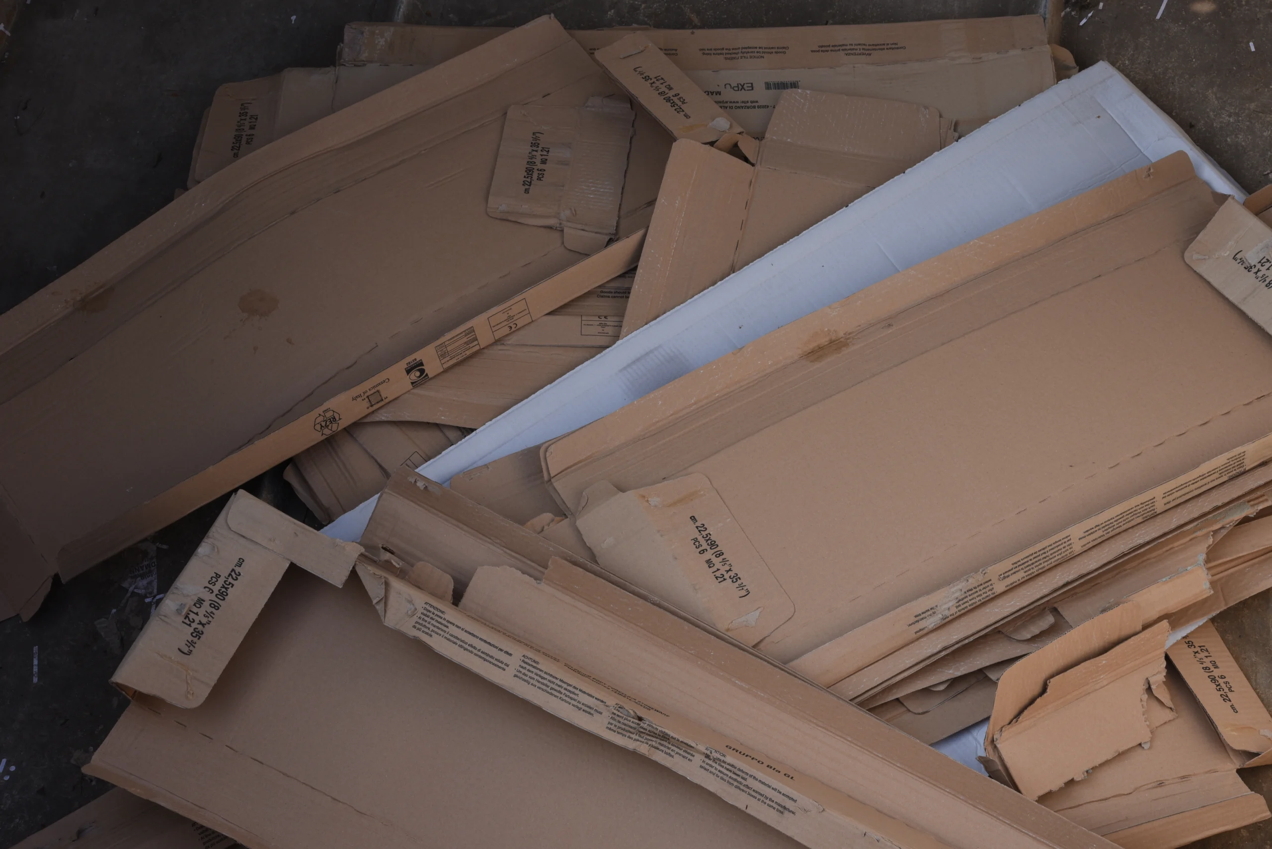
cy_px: 424
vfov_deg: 21.9
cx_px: 636
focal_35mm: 62
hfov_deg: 32.4
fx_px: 2191
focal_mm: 62
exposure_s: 1/125
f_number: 18
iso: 400
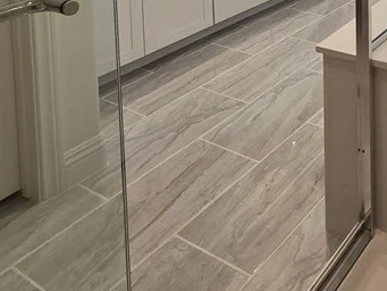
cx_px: 406
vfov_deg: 27.5
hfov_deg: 40.4
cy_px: -128
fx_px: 436
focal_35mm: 39
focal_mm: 2.2
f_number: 2.2
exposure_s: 1/60
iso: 64
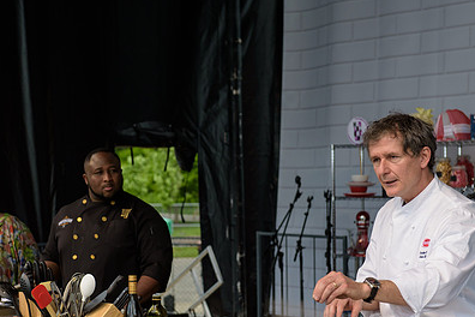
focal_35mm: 85
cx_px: 193
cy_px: 211
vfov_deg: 16.0
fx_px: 1121
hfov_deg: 23.9
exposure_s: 1/1250
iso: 200
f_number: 3.2
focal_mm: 58
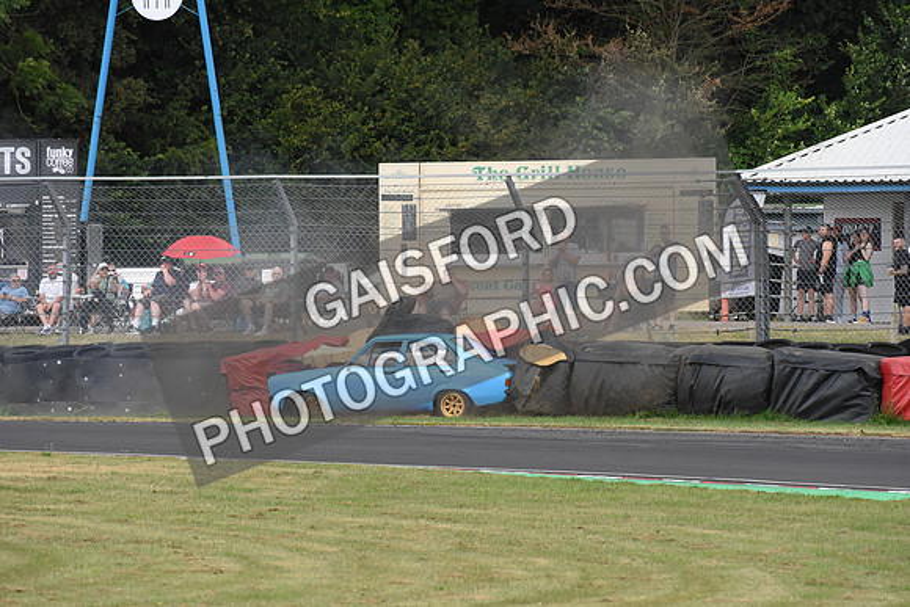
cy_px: 304
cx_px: 455
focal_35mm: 400
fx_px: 10113
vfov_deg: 3.4
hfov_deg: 5.2
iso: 3200
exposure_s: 1/1000
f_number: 8
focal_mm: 400
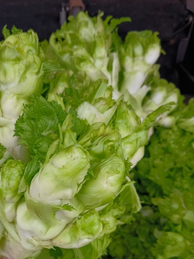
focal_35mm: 37
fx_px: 277
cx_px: 62
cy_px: 168
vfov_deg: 49.4
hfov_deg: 38.1
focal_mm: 4.05
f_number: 1.8
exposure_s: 1/100
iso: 122
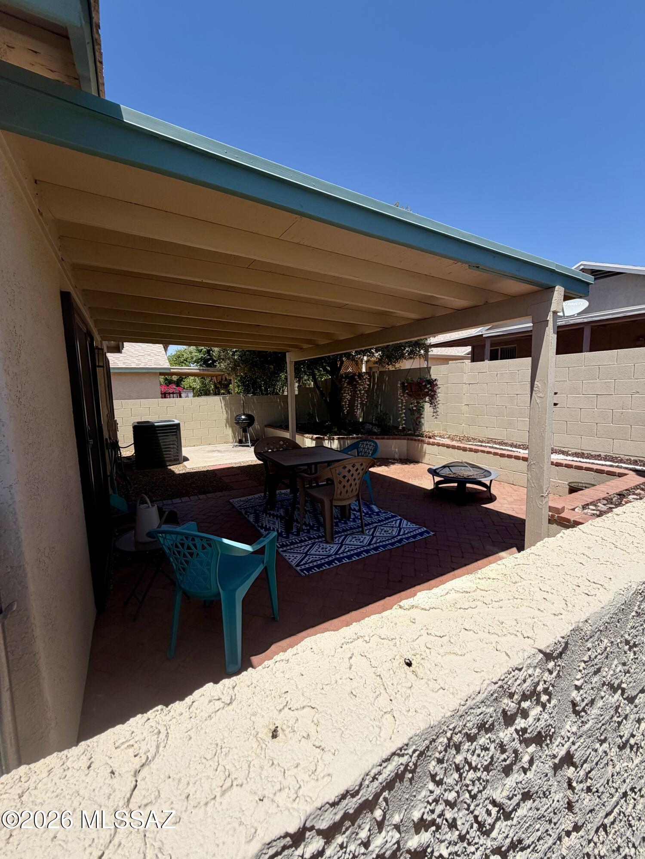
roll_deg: +0.7
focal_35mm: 14
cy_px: 430
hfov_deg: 85.7
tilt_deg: -5.9
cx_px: 322
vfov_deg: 102.1
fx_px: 348
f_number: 2.2
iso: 20
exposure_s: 1/928
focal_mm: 2.22
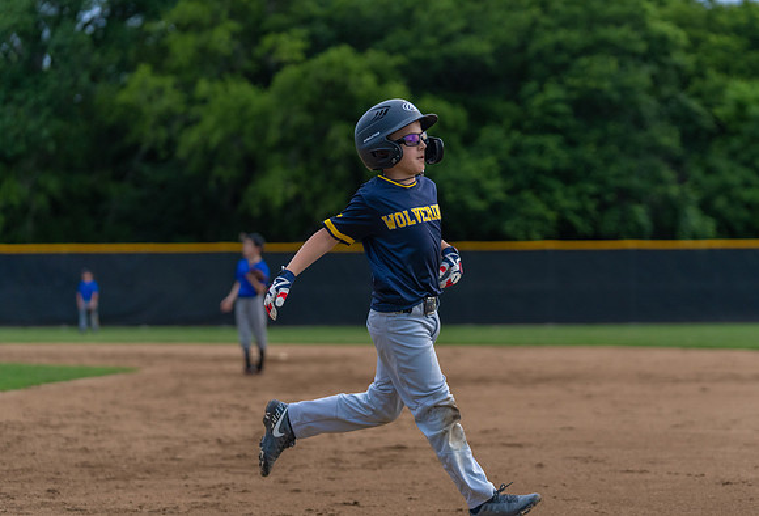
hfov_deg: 18.4
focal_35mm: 111
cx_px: 437
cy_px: 224
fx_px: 2346
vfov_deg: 12.5
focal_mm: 95
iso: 1000
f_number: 2.8
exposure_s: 1/1000
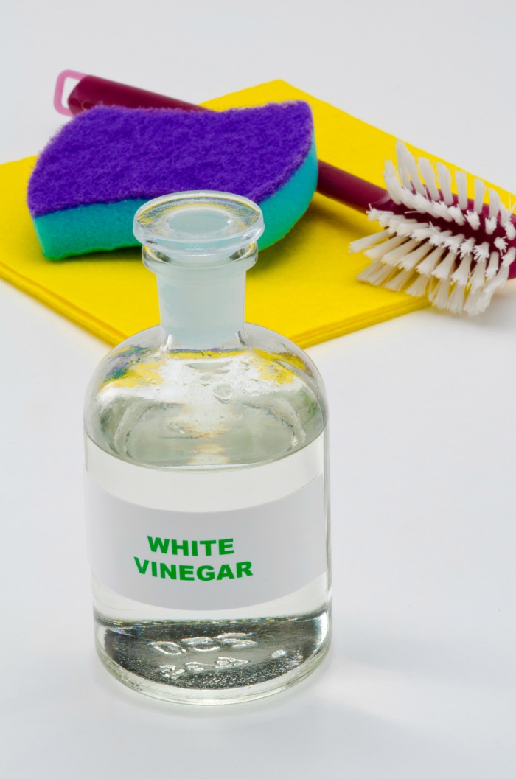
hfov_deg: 8.7
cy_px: 390
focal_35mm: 158
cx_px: 258
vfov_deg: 13.1
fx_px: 3402
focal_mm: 105
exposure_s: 1/60
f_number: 36
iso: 100
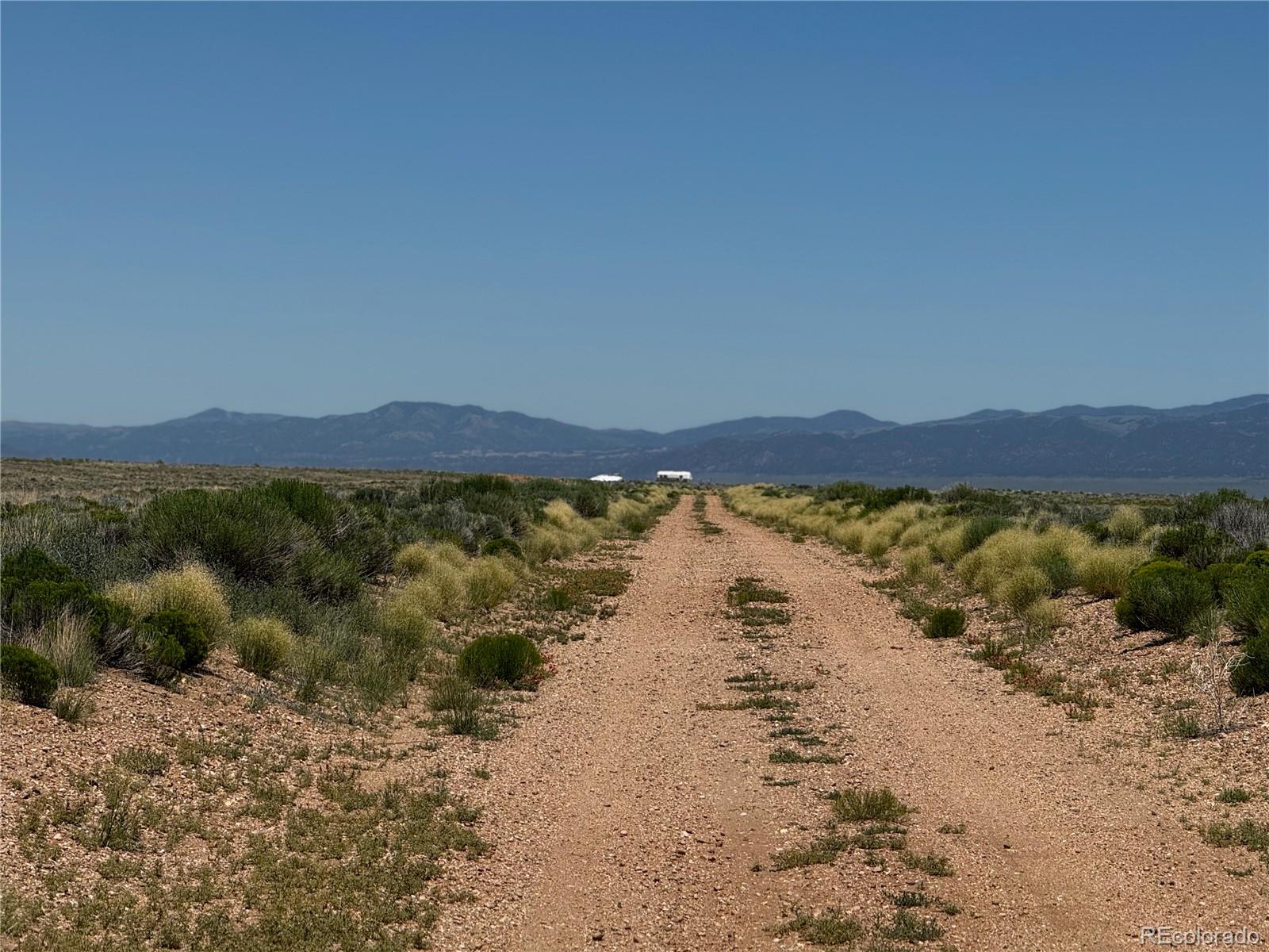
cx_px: 634
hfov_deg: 16.4
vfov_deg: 12.3
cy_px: 476
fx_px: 4399
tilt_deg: +0.8
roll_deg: -2.3
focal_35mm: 120
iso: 50
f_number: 2.8
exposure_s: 1/2525
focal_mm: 15.66
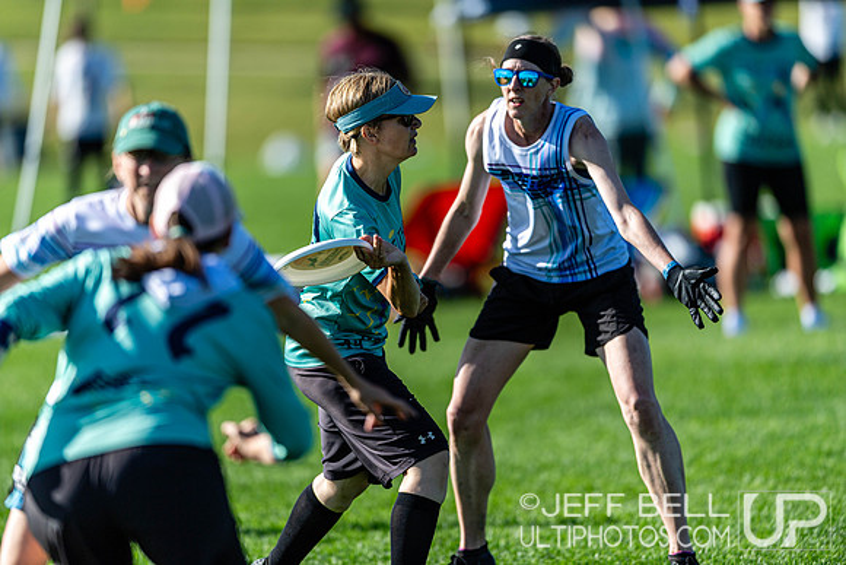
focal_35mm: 400
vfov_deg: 3.4
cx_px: 423
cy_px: 282
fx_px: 9402
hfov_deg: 5.2
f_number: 2.8
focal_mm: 400
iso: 100
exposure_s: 1/2500
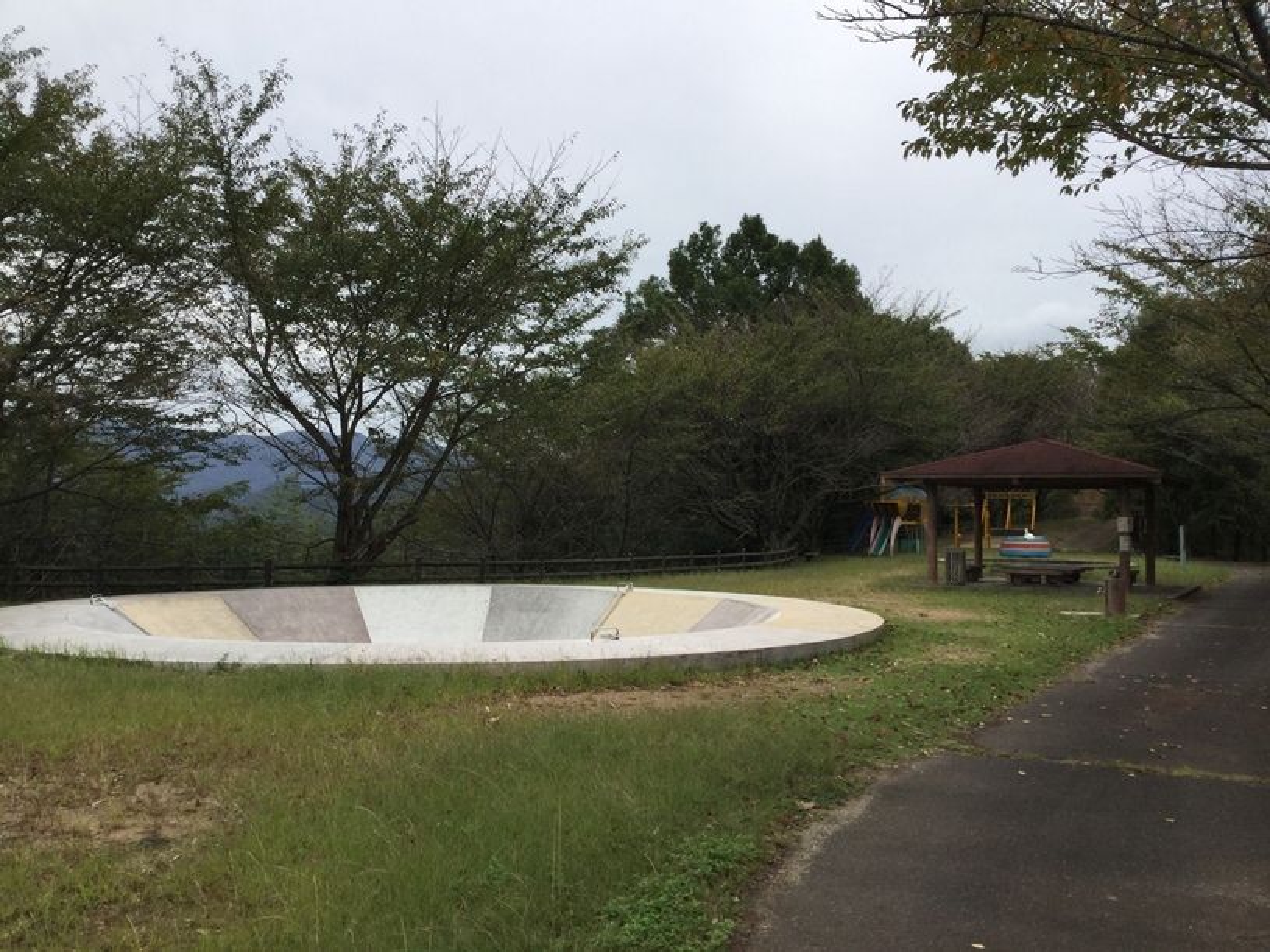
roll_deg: -1.0
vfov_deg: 45.4
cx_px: 635
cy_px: 476
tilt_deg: +0.8
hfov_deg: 58.4
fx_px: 1137
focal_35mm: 31
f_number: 2.4
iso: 25
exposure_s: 1/876
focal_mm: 3.3
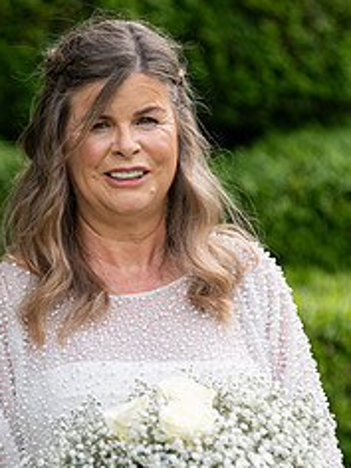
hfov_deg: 4.1
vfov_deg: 5.4
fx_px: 4948
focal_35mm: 366
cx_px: 115
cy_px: 313
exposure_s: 1/400
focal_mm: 200
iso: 125
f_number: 3.5
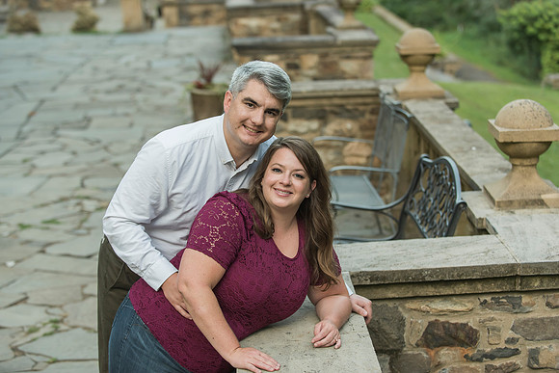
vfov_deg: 17.3
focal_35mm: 79
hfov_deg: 25.6
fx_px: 1228
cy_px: 179
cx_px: 275
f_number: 3.2
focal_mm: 75
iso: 800
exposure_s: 1/640
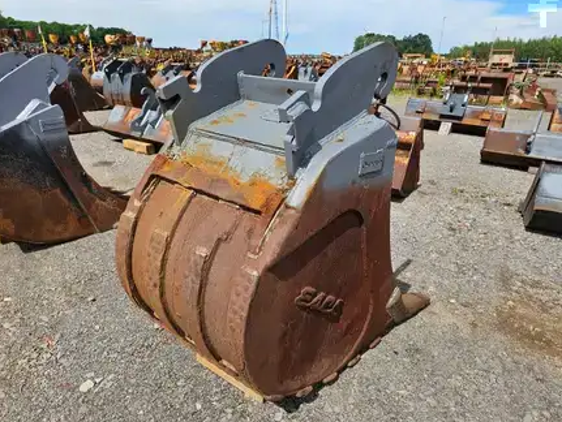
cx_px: 271
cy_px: 215
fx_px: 390
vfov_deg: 56.9
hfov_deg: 71.5
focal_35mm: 24
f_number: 1.7
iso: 10
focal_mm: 6.3
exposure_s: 1/692
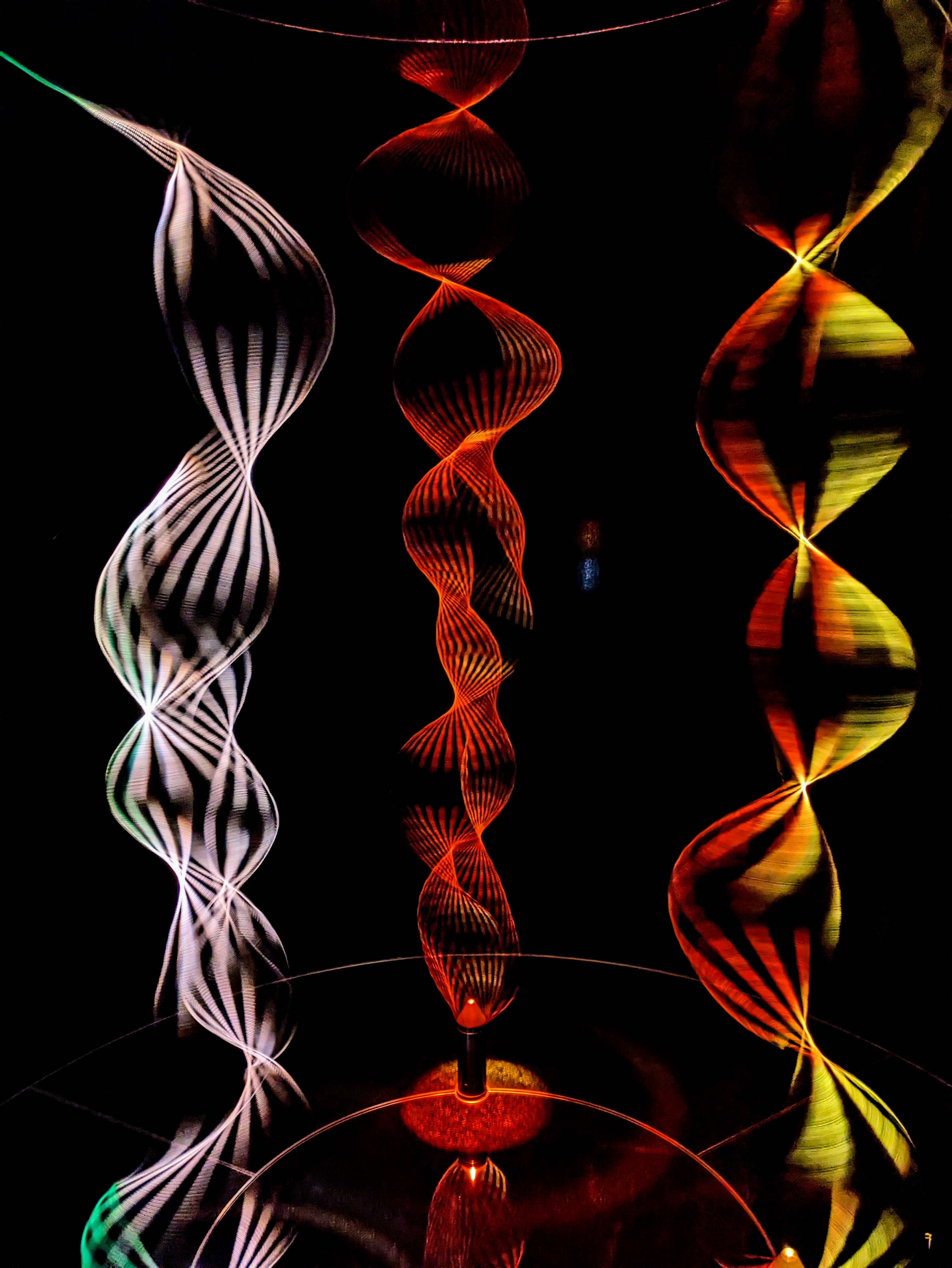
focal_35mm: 25
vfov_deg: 69.4
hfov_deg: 54.9
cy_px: 634
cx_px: 476
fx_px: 916
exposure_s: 1/16.7
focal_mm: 5.43
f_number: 1.89
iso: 474
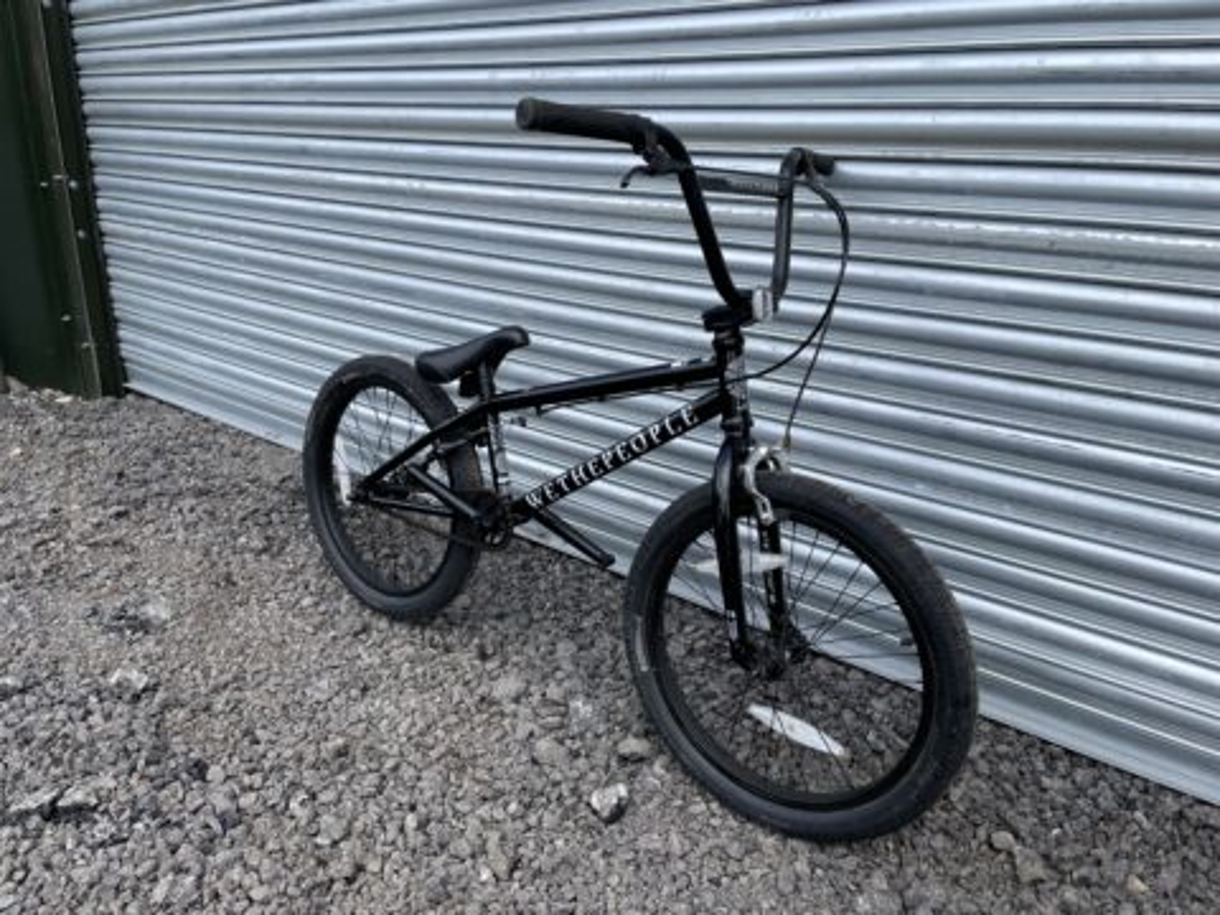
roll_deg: -1.2
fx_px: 916
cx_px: 610
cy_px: 458
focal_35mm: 26
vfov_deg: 53.1
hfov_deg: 67.3
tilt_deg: -19.1
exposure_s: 1/1261
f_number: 1.6
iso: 32
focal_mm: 4.2
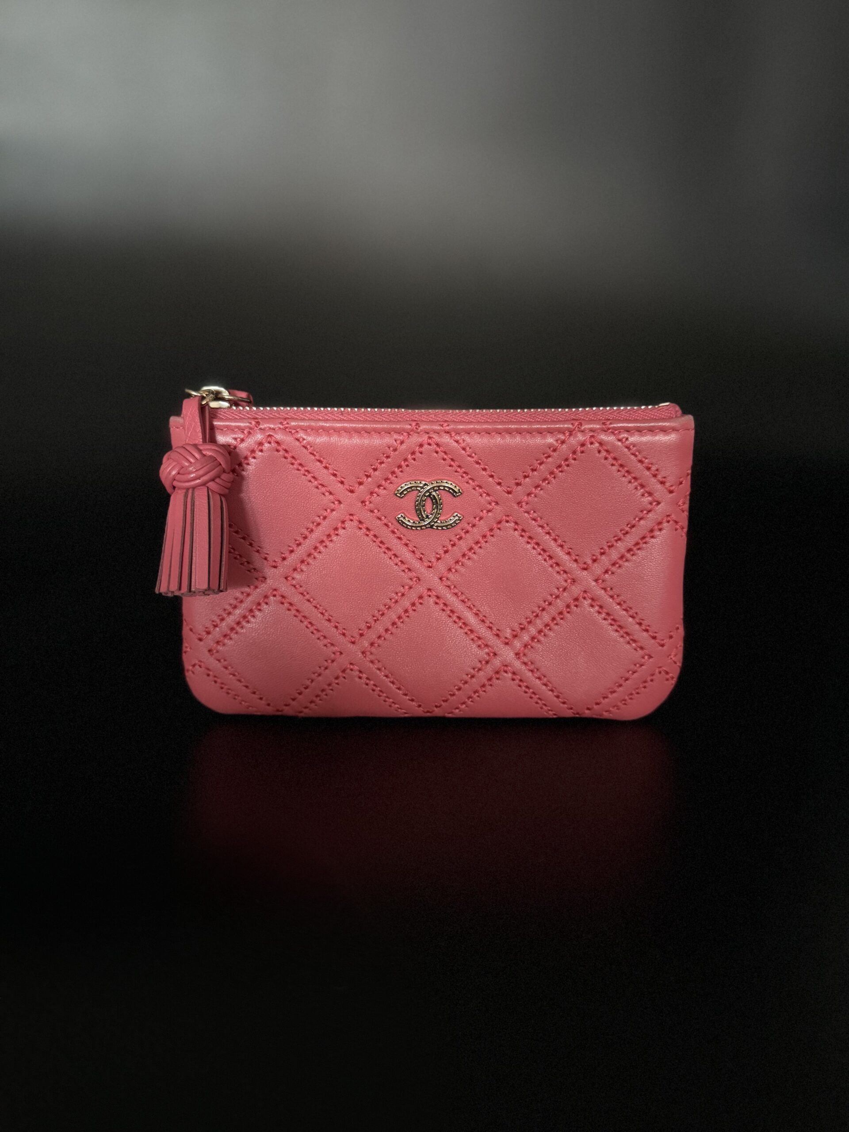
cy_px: 566
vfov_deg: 71.6
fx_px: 785
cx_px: 424
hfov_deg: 56.8
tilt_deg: -17.8
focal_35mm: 24
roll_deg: -0.5
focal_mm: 6.76
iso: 1600
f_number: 1.78
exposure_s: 1/30
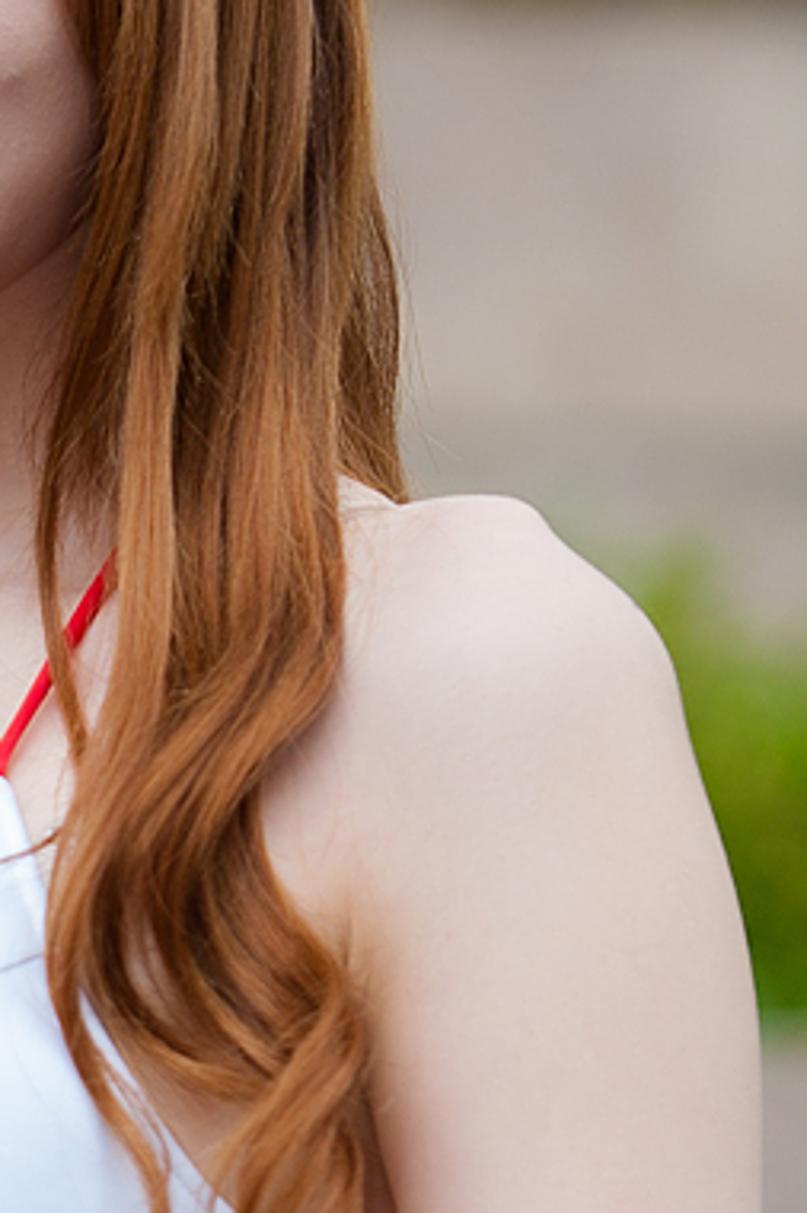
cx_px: -592
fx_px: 17298
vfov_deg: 4.0
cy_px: 1309
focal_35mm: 514
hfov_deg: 2.7
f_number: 2.8
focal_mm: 122
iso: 160
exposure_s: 1/640
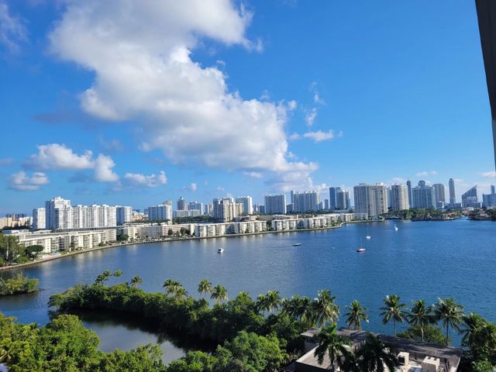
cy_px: 186
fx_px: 373
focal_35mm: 26
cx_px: 248
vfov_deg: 53.1
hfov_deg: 67.3
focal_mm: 5.4
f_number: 1.8
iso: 40
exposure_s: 1/2866
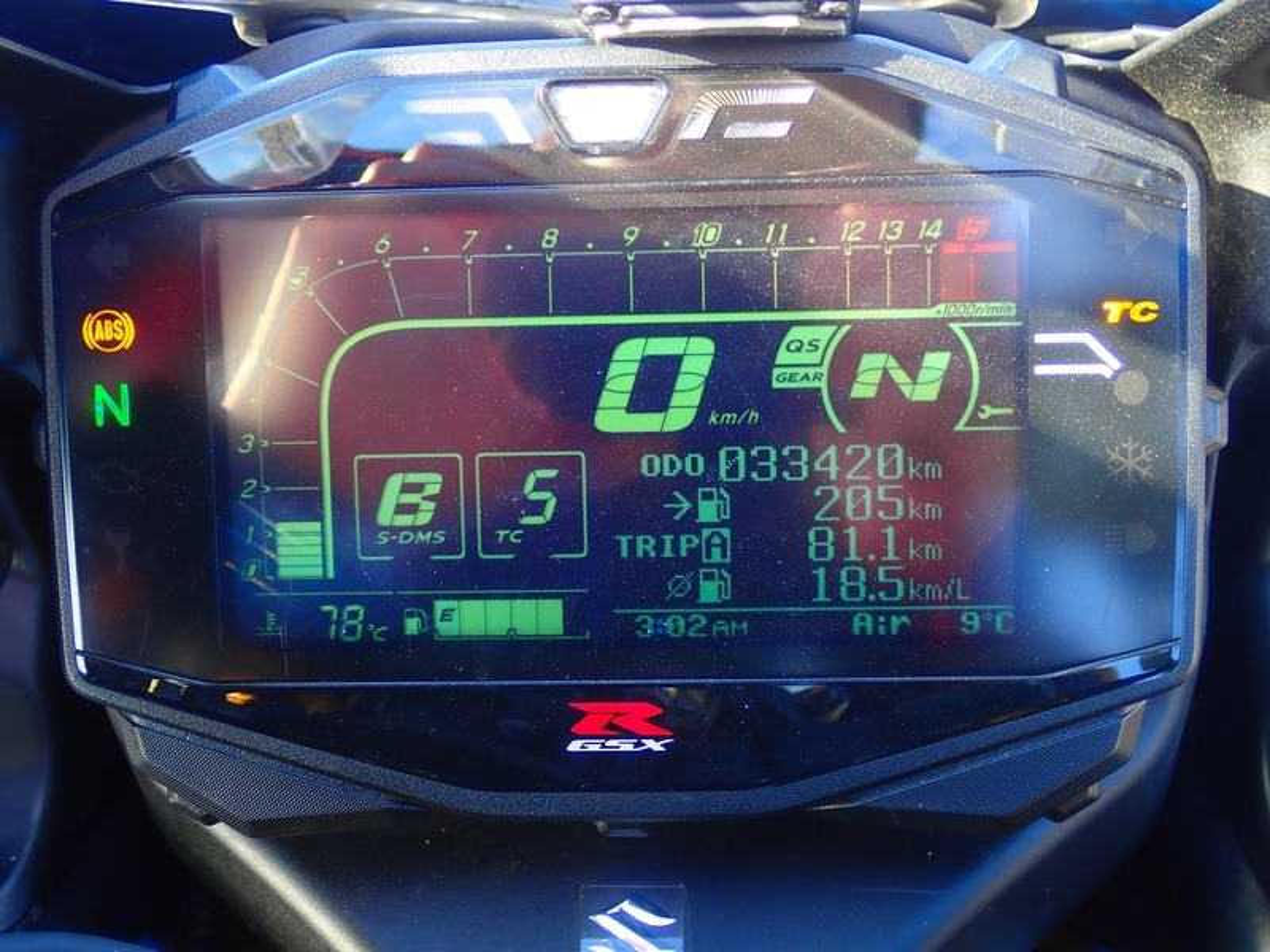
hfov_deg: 43.9
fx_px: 1578
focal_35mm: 43
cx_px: 635
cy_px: 476
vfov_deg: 33.6
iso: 125
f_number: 2.9
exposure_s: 1/80
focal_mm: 7.86
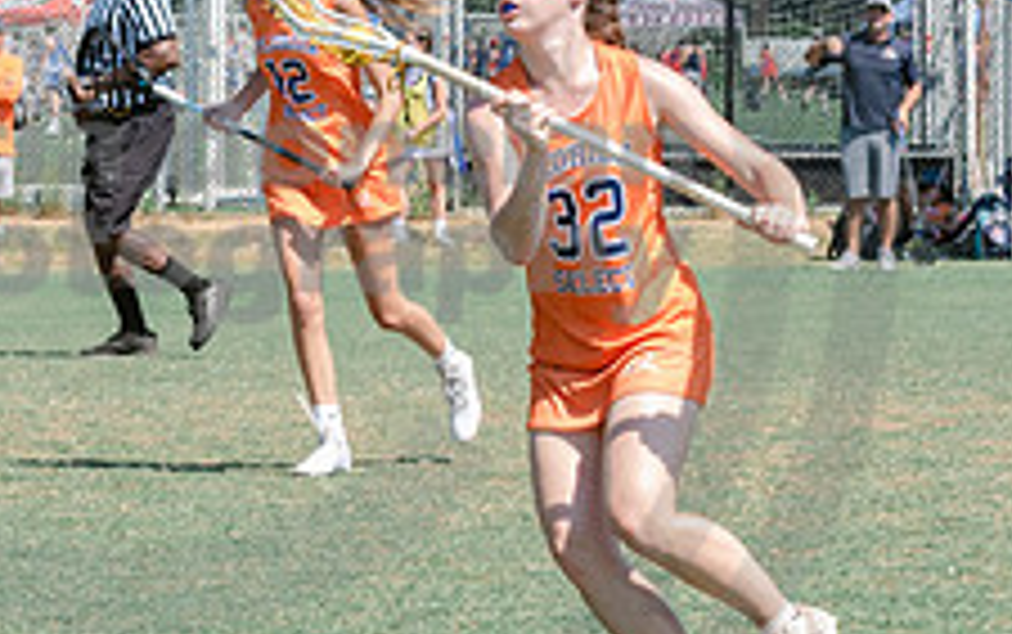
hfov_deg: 6.4
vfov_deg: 4.0
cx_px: 323
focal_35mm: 327
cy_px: 342
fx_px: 9026
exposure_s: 1/800
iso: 400
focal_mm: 70
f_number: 7.1
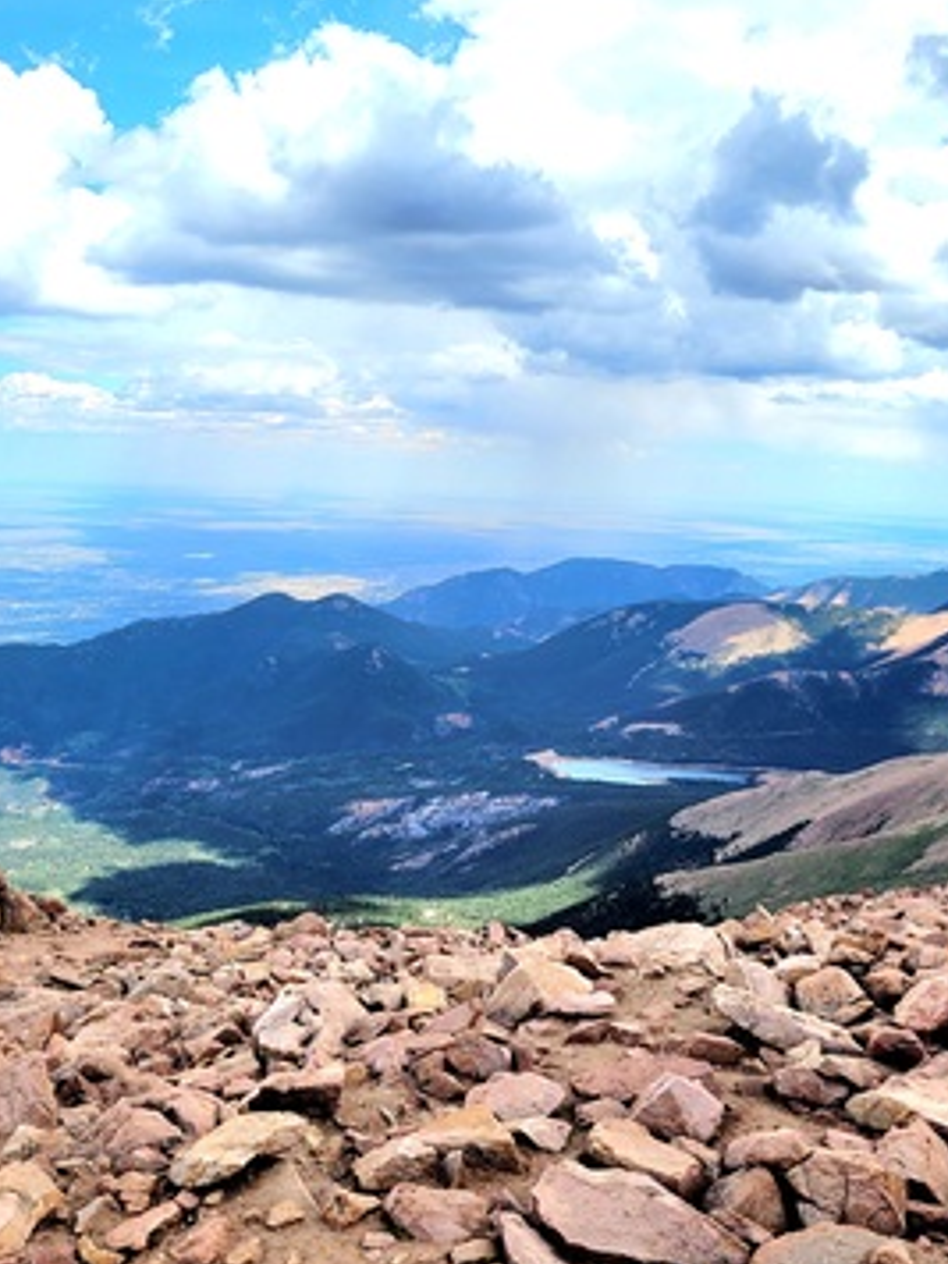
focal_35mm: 38
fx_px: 1388
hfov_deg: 37.7
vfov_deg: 48.5
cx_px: 437
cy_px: 479
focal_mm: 5.4
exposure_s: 1/3333
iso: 40
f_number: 1.8
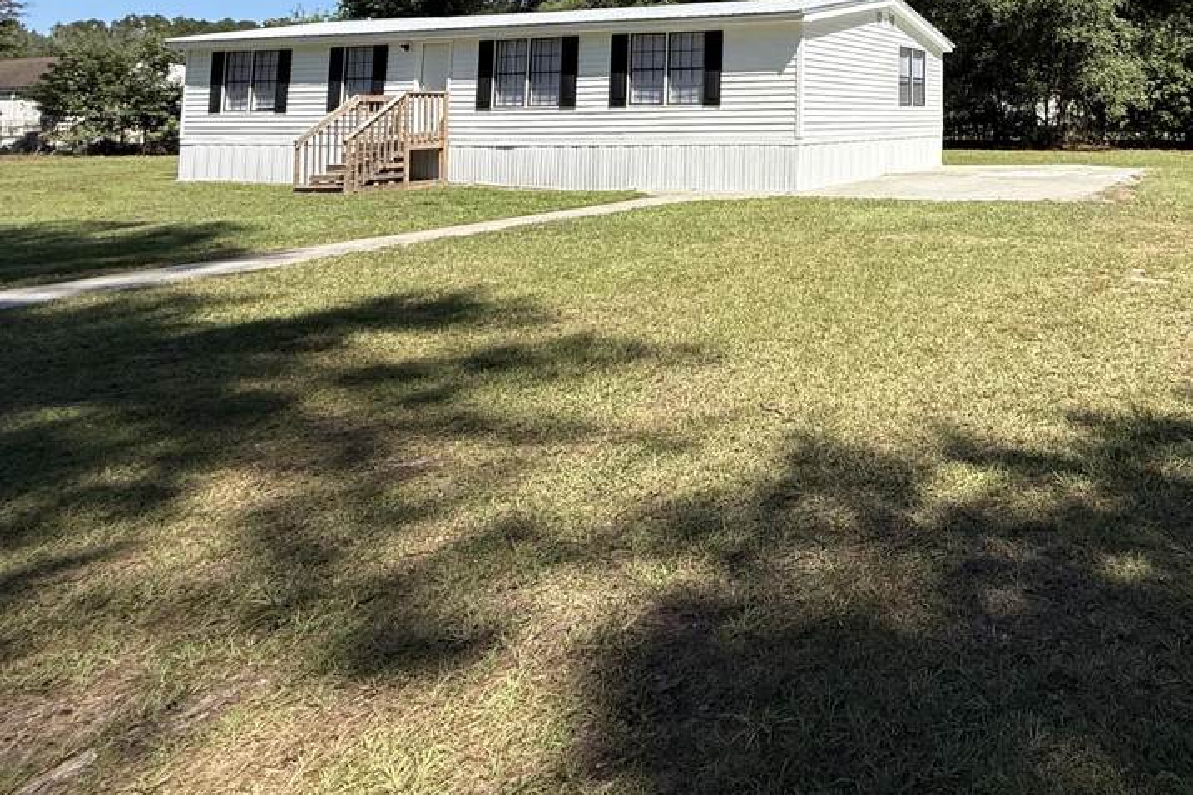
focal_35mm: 26
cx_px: 1012
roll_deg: +0.4
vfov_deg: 43.6
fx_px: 862
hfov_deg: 61.5
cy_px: 30
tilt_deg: +7.8
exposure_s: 1/1534
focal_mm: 2.22
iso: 64
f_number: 2.2
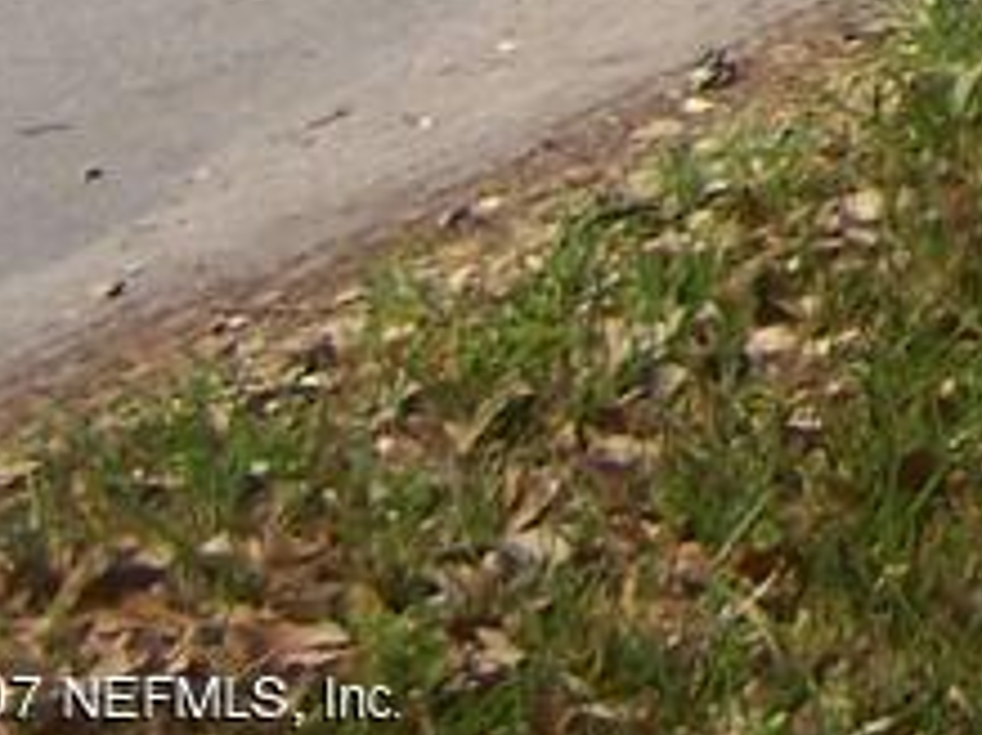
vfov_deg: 6.2
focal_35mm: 222
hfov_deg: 7.9
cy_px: -1394
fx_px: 6294
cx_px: 2704
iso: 80
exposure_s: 1/1000
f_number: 2.8
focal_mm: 6.3
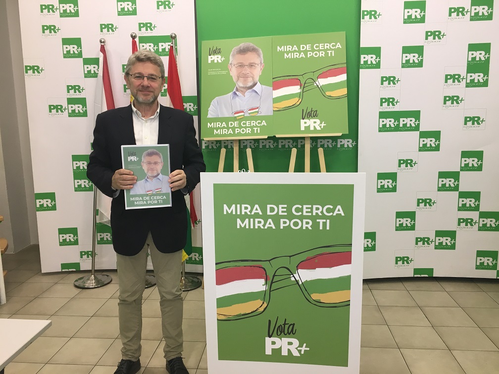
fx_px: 418
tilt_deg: -9.9
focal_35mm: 29
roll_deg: +0.4
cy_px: 187
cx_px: 250
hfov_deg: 61.7
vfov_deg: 48.2
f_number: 2.2
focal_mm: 4.15
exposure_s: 1/33
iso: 32
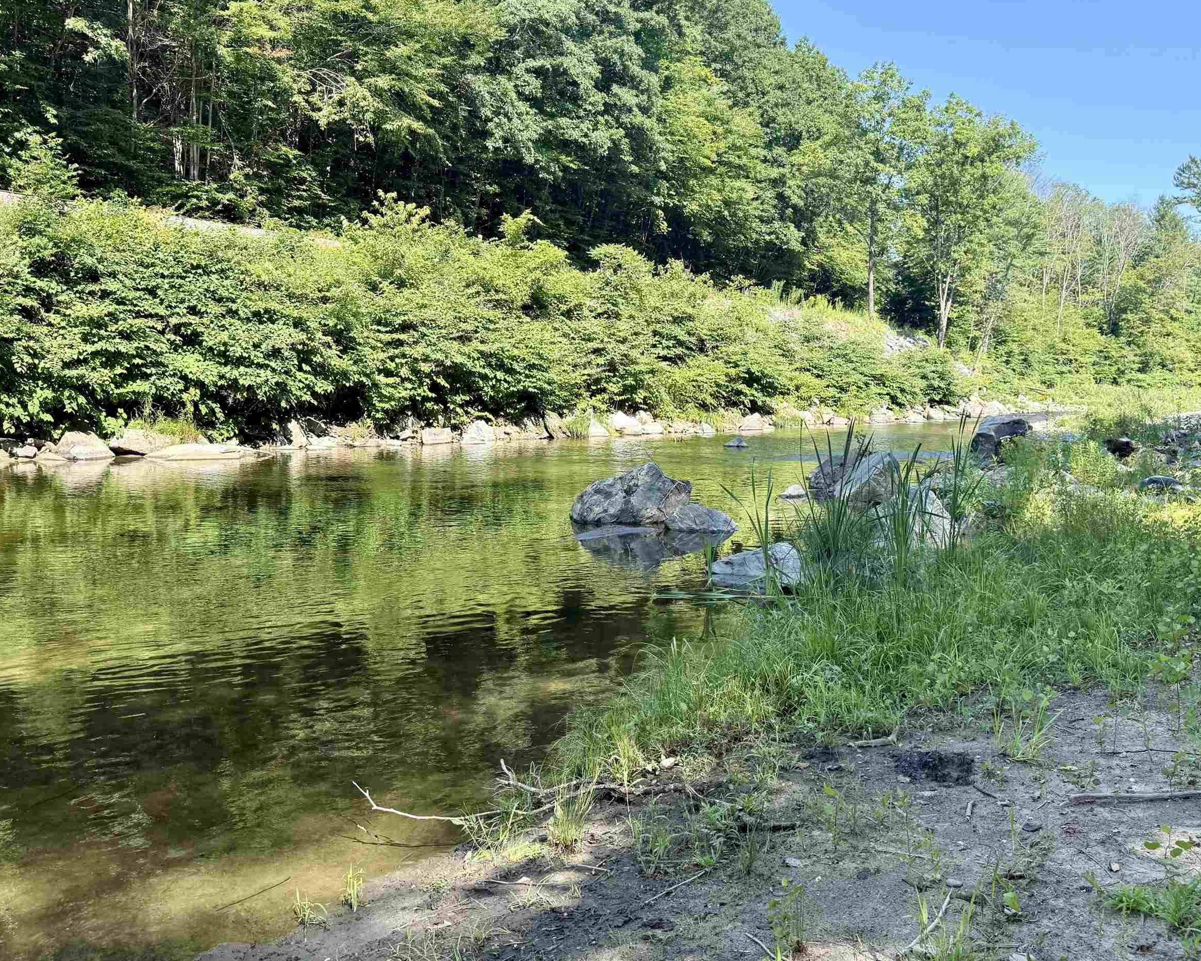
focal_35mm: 31
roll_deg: -0.2
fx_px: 1102
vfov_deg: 47.1
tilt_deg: -4.3
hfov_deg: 57.2
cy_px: 458
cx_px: 608
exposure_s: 1/1410
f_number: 1.78
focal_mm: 6.76
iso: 100
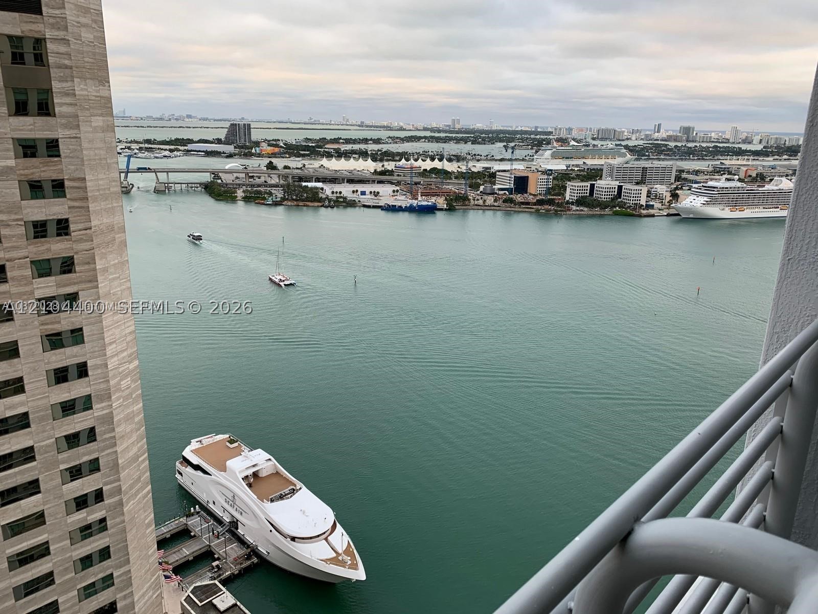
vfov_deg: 53.1
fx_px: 614
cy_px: 307
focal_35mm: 26
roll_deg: +0.6
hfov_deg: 67.3
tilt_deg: -17.1
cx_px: 409
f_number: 1.8
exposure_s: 1/122
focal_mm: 4.25
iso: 32
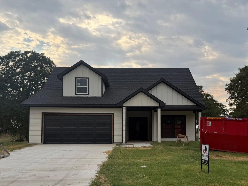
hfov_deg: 71.6
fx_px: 172
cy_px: 93
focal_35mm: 24
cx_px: 124
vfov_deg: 56.8
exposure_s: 1/3759
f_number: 1.78
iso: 80
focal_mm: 6.76
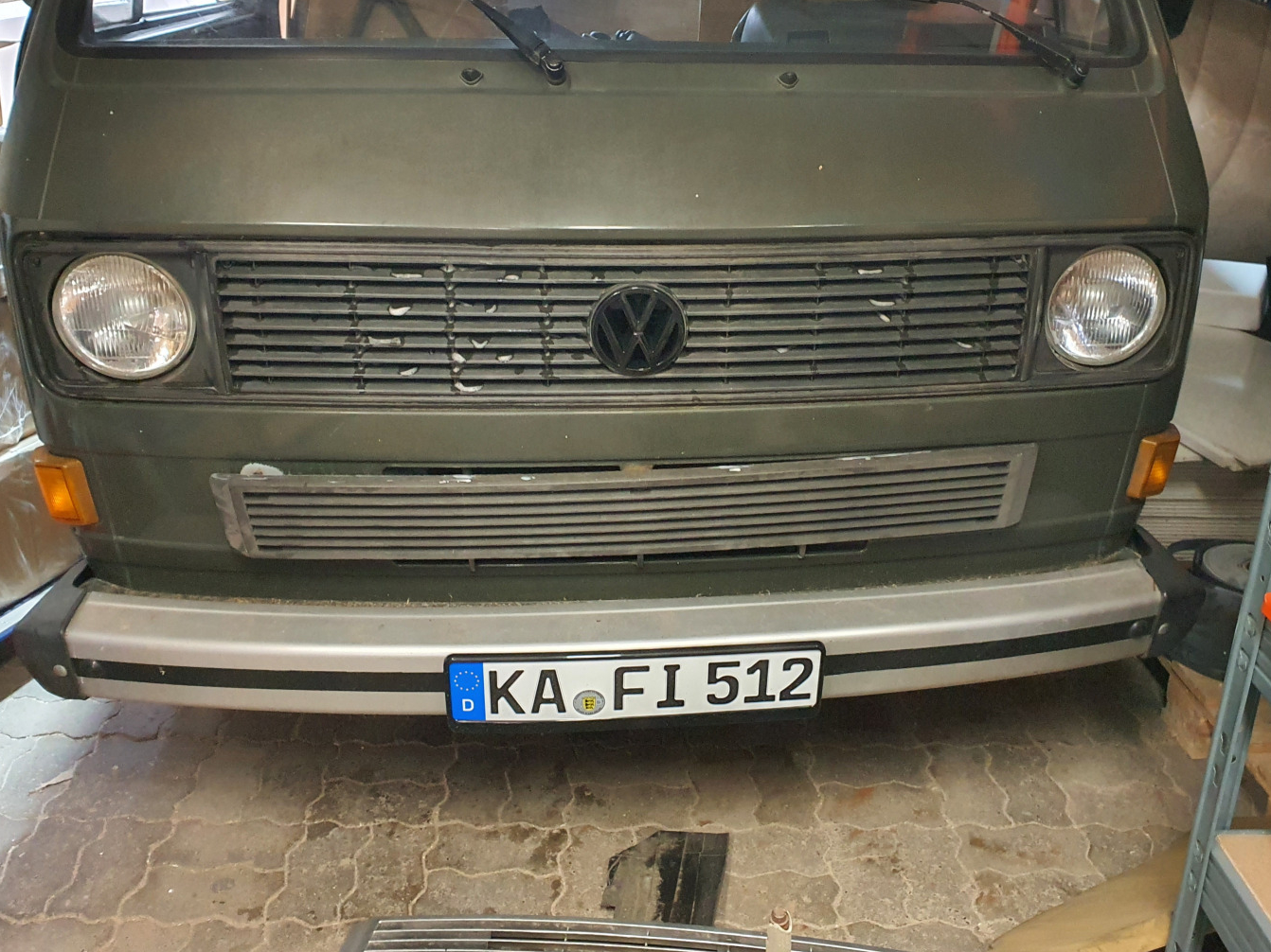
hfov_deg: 58.3
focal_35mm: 31
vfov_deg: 45.2
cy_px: 393
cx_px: 686
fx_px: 1138
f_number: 2.4
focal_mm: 4.3
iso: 640
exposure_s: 1/50
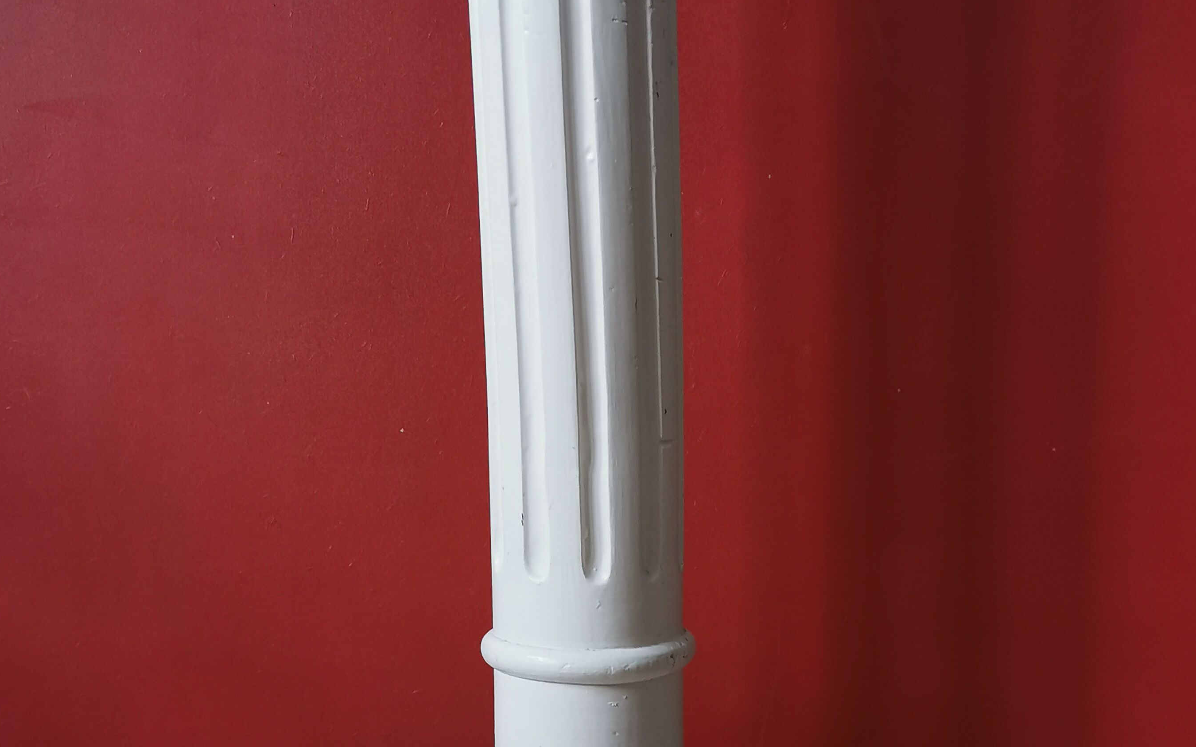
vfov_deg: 24.3
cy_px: 506
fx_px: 1727
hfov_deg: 38.2
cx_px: 600
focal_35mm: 53
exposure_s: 1/50
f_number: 1.8
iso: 160
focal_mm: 5.58
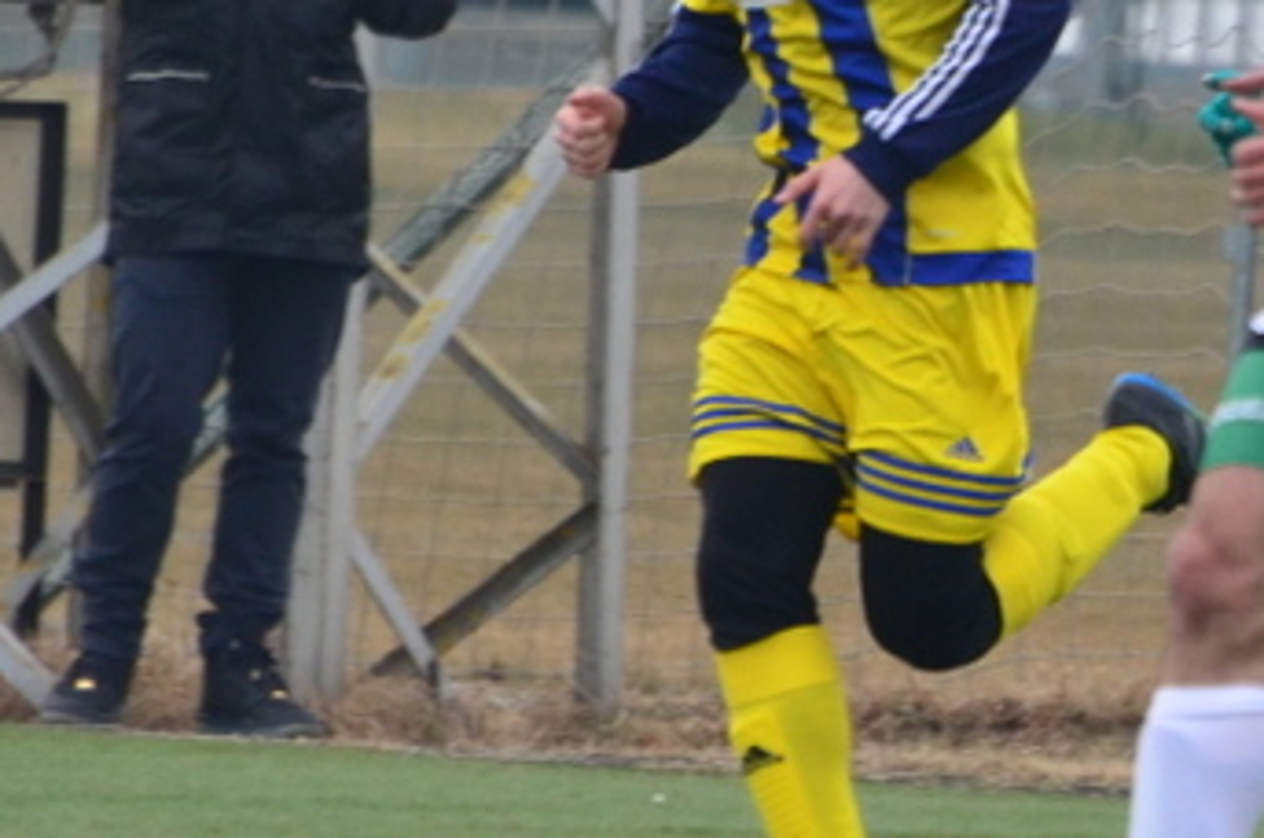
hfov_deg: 1.5
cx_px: 1602
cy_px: 391
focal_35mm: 1412
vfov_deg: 1.0
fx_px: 49485
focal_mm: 270
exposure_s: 1/1000
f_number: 5.6
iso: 800
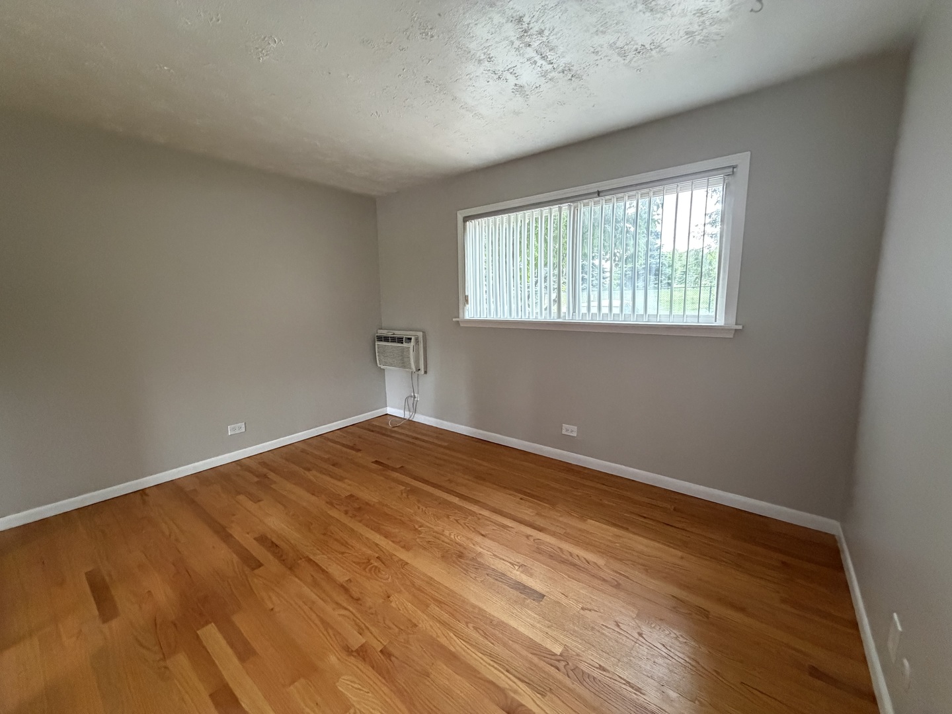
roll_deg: +1.2
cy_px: 357
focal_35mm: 14
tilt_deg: -8.8
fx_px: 385
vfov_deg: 85.7
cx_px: 476
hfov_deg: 102.1
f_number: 2.2
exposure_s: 1/60
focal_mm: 2.22
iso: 800
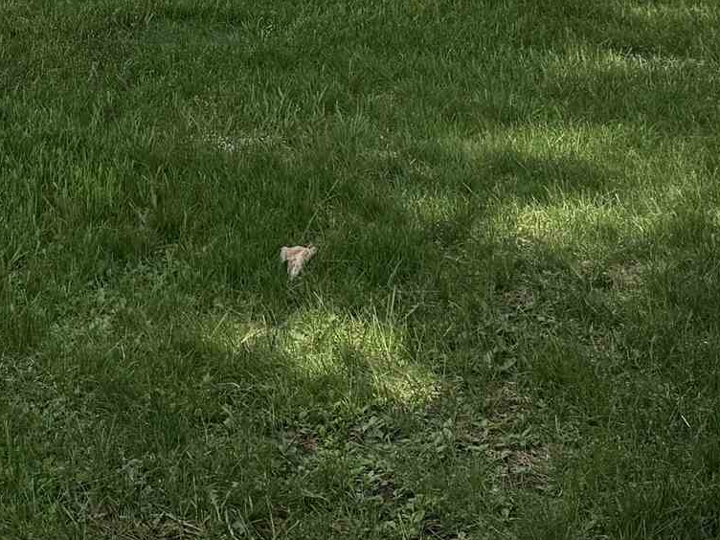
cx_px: 257
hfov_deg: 20.0
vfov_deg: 13.2
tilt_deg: -1.2
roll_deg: -0.9
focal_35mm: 98
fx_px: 2038
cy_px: -522
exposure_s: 1/3413
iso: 80
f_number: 1.78
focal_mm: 6.76
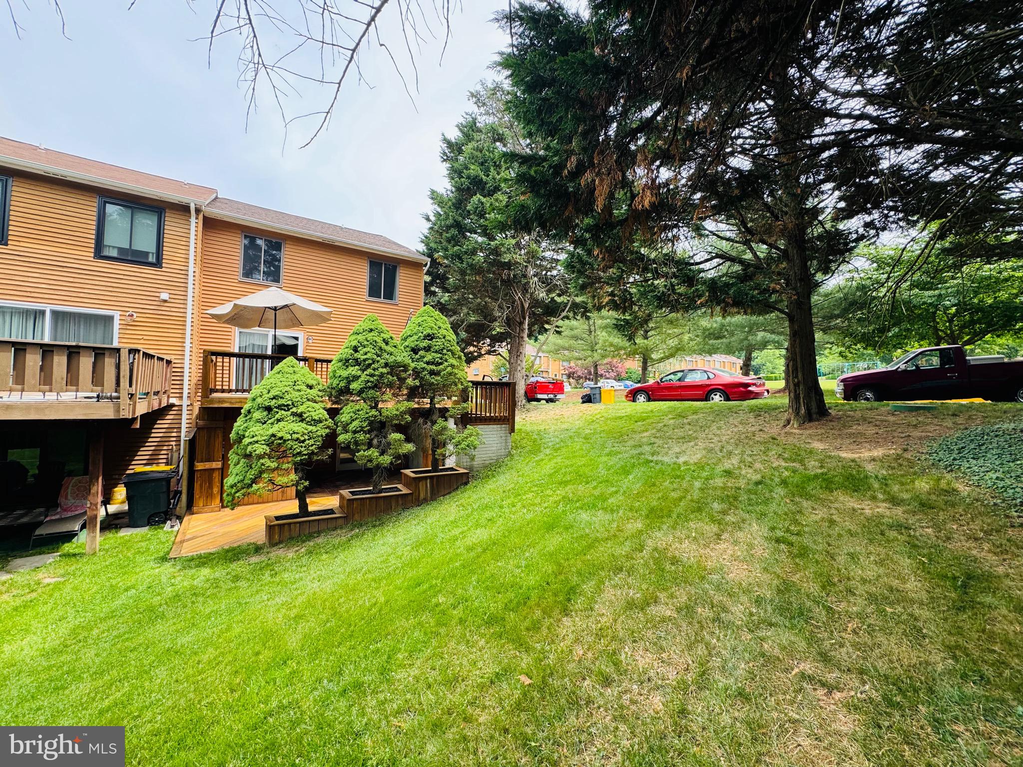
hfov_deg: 102.1
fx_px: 414
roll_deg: -1.7
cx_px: 512
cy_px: 384
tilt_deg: +1.4
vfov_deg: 85.7
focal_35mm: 14
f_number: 2.2
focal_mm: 2.22
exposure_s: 1/214
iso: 40
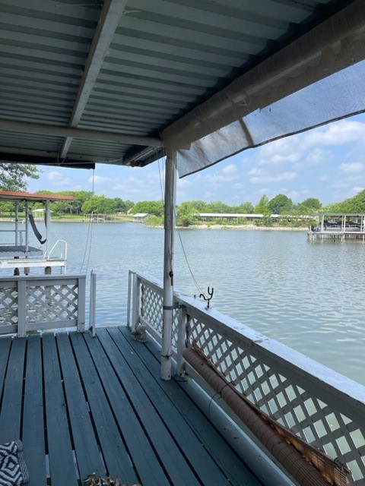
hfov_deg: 53.1
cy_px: 243
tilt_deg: -4.0
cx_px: 182
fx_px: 366
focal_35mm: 26
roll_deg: -1.1
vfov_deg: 67.3
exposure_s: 1/1821
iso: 32
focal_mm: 5.1
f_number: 1.6
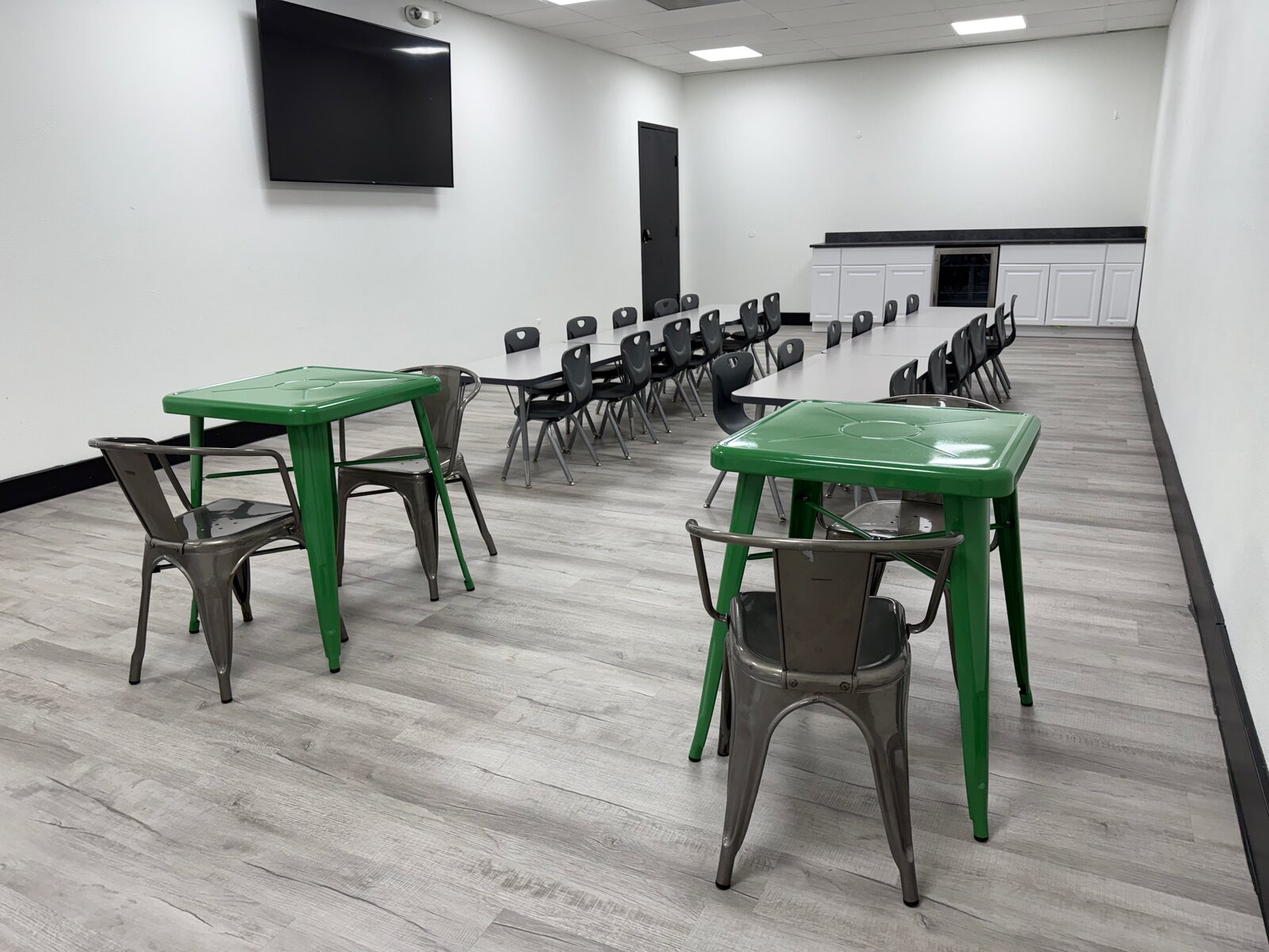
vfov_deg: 56.8
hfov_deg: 71.6
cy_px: 476
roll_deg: +2.1
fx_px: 880
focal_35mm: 24
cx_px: 634
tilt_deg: -14.9
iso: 80
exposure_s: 1/120
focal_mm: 6.76
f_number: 1.78
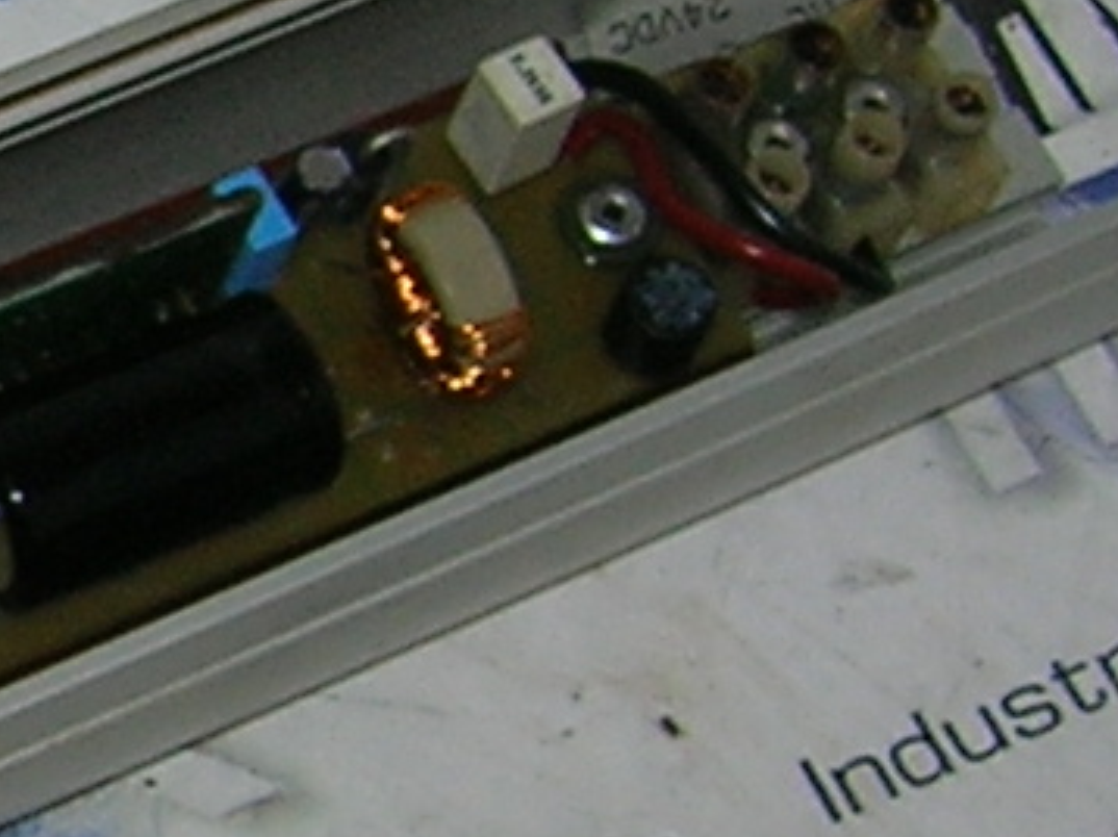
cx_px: -1443
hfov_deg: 8.4
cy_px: 590
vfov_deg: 6.8
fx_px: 7004
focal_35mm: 217
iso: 50
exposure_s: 1/60.1
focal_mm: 5.7
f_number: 2.9
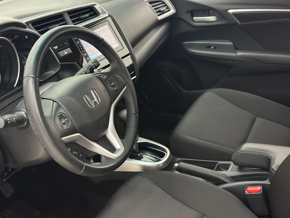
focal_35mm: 48
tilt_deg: -26.9
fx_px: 402
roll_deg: +0.2
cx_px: 145
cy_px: 109
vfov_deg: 30.3
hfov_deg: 39.7
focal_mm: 6.86
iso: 320
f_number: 1.78
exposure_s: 1/40
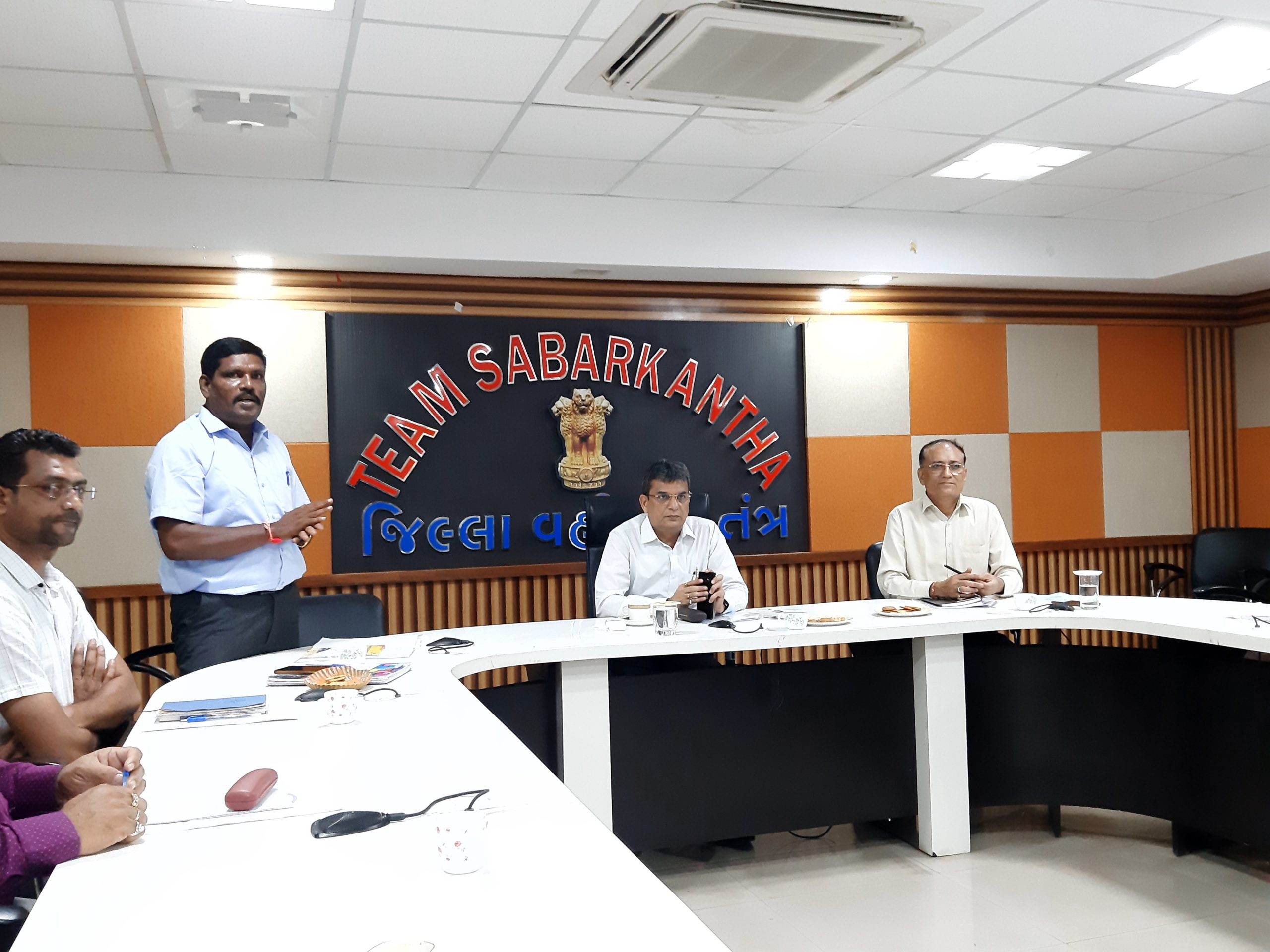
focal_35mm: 27
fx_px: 991
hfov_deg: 65.3
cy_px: 476
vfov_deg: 51.4
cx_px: 635
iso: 250
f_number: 1.7
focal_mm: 3.93
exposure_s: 1/50
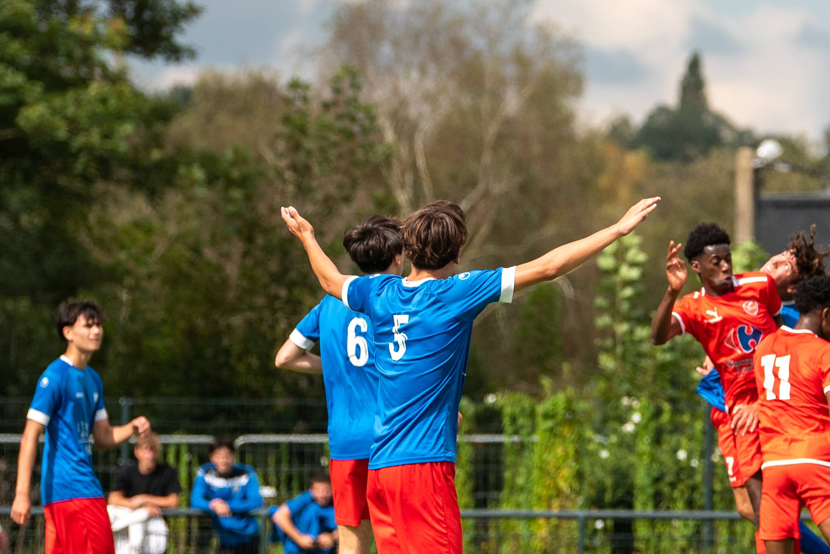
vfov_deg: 3.3
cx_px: 828
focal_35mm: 412
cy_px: 131
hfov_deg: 5.0
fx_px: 9502
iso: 160
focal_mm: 130
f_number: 2.8
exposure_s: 1/4000
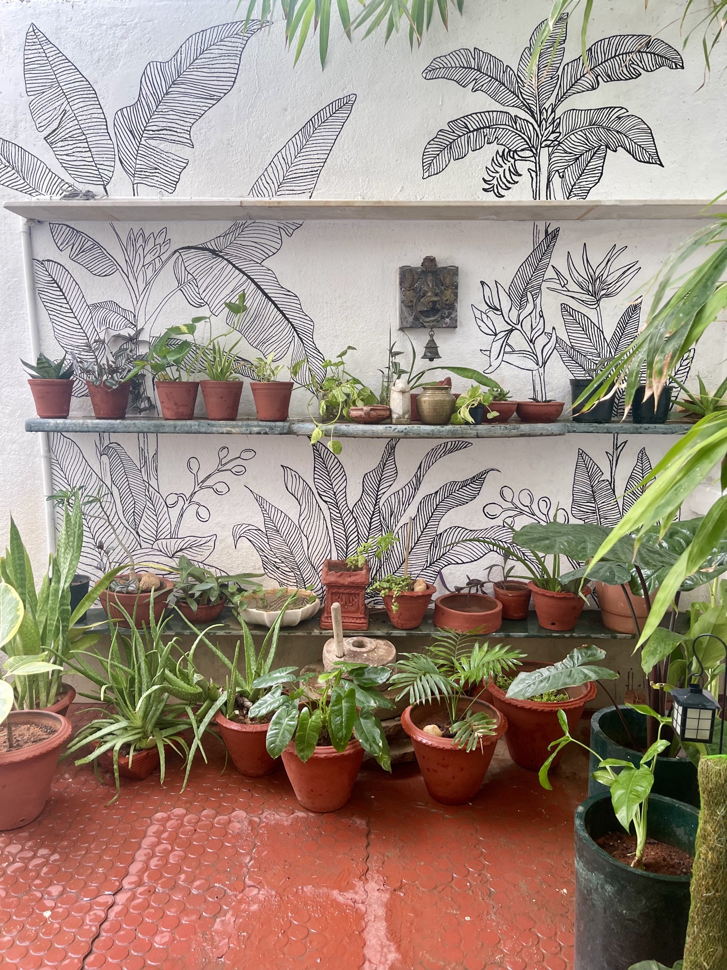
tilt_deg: -7.7
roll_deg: -0.2
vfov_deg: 67.3
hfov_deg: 53.1
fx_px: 728
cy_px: 485
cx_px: 364
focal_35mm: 26
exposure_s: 1/121
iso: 50
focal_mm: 5.1
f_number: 1.6
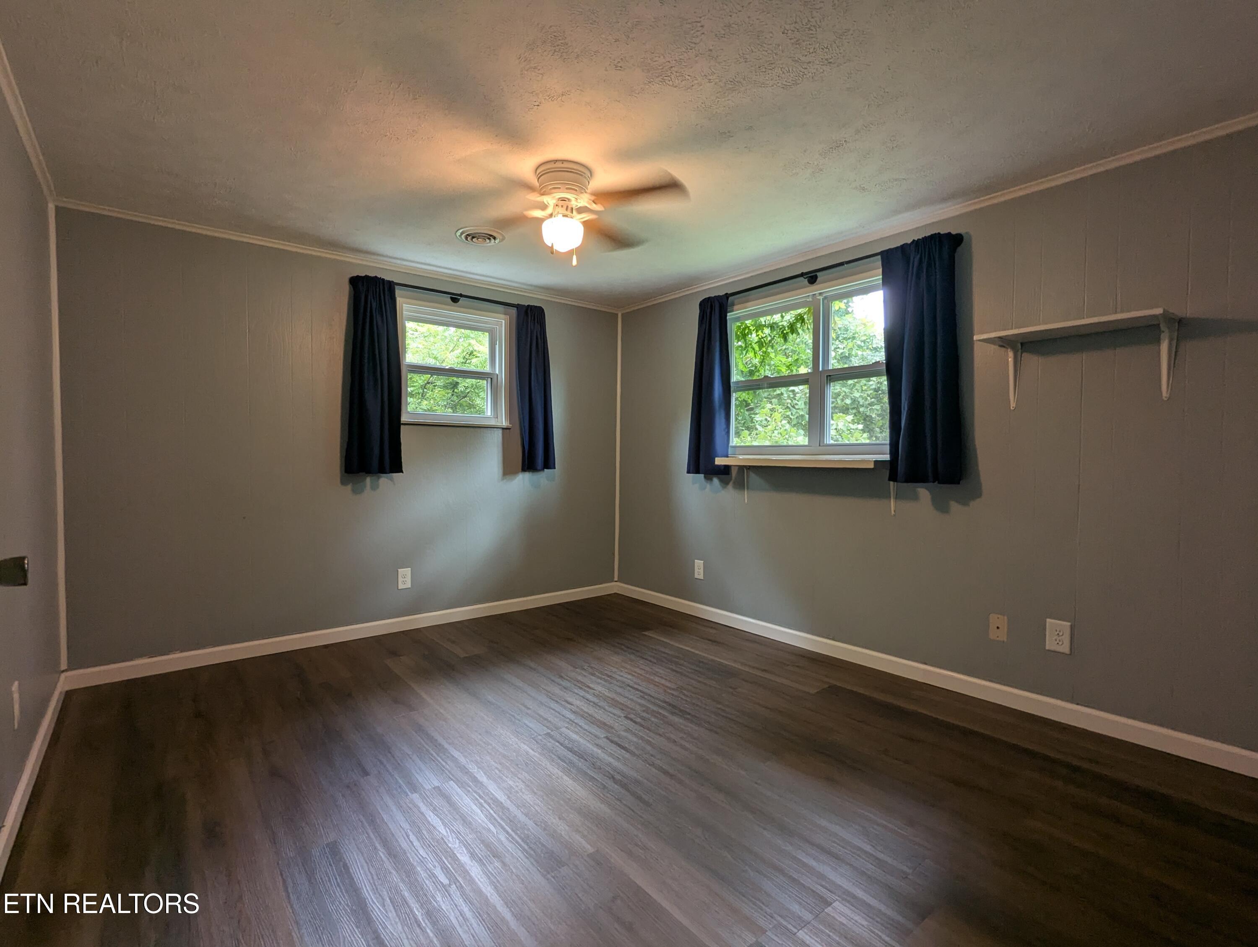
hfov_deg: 94.4
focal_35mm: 16
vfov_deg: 78.2
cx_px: 629
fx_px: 582
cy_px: 474
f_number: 2.2
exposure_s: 1/40
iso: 53
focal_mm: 2.35
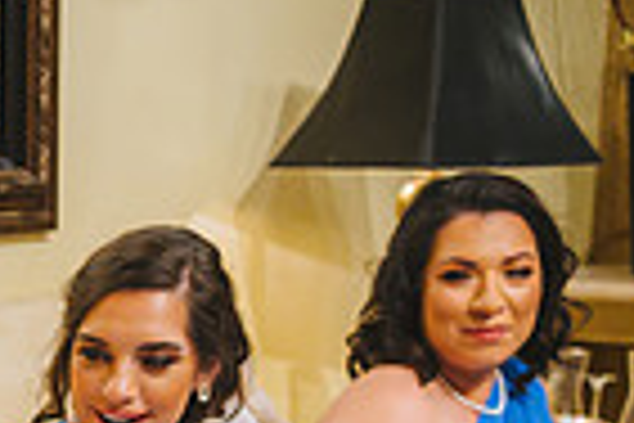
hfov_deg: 15.3
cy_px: 738
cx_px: -333
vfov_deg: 10.5
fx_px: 2166
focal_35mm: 123
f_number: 2.8
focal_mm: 30
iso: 1000
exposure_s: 1/250
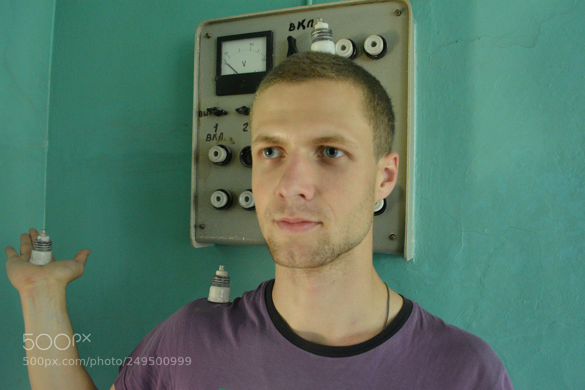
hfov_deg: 67.4
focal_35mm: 27
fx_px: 439
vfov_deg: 47.9
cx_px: 292
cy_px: 195
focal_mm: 18
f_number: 5.6
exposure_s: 1/60
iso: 3200
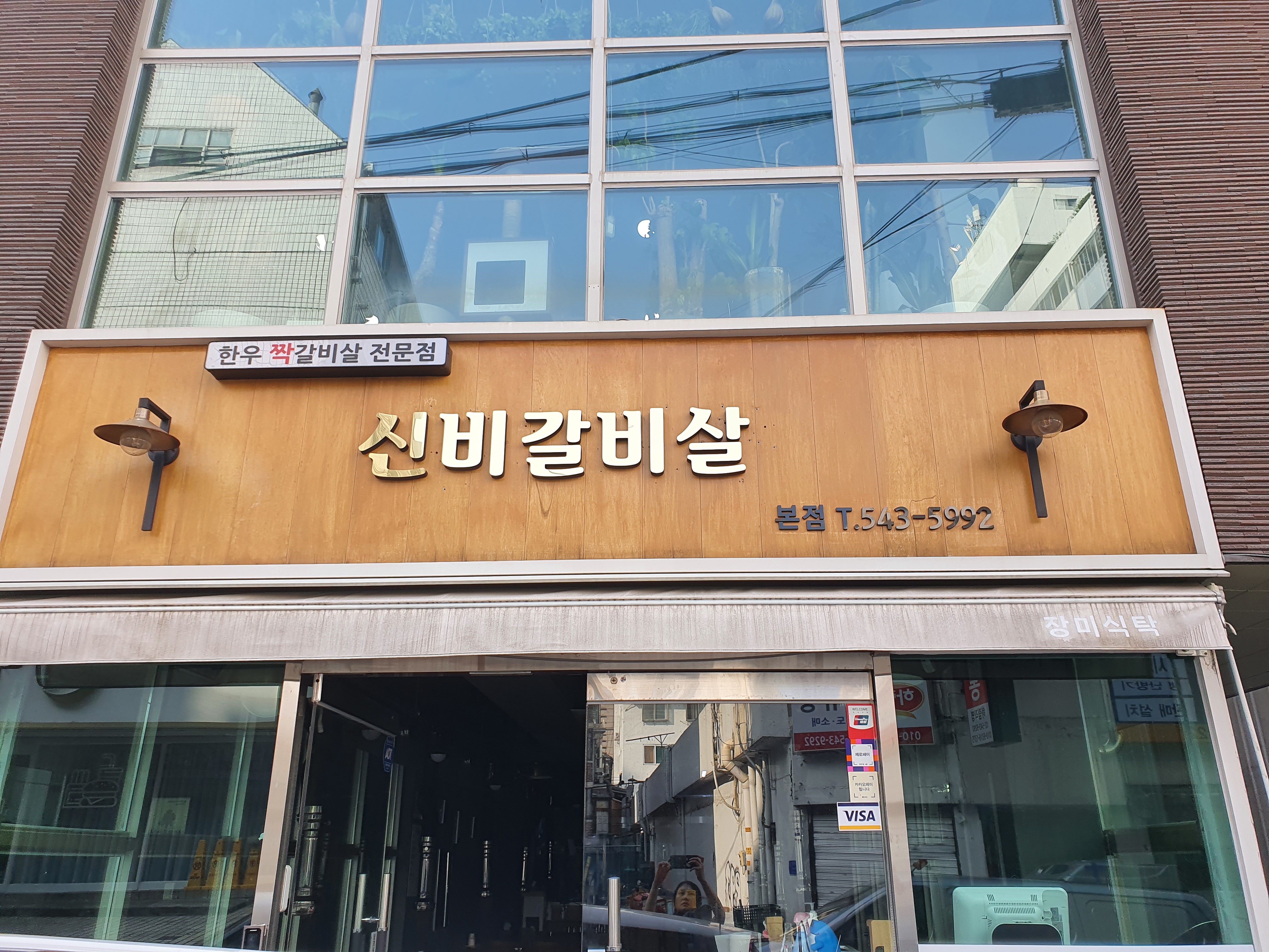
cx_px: 634
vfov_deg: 53.1
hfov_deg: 67.3
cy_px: 476
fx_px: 953
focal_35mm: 26
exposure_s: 1/264
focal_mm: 4.32
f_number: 2.4
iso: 50
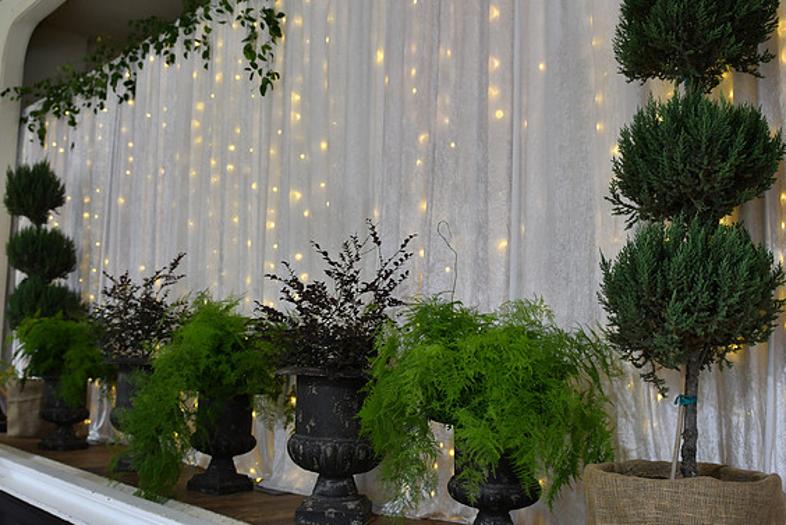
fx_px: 808
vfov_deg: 36.0
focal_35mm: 37
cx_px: 387
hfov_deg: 51.8
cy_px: 267
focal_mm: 24
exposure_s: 1/160
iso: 1000
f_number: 2.8
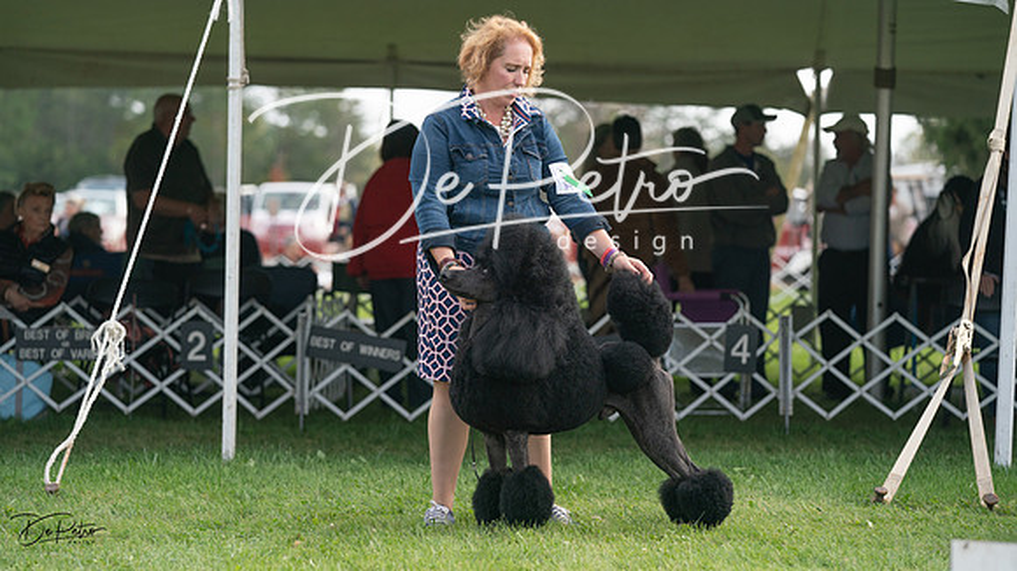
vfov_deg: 9.1
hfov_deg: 16.1
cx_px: 508
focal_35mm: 133
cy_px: 286
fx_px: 3587
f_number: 3.5
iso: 400
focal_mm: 127
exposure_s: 1/1600
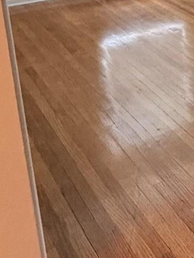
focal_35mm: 65
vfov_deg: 27.1
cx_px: 386
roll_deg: -0.7
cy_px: -33
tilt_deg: -10.7
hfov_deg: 16.9
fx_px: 486
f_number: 2.2
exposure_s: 1/60
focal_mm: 2.22
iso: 400
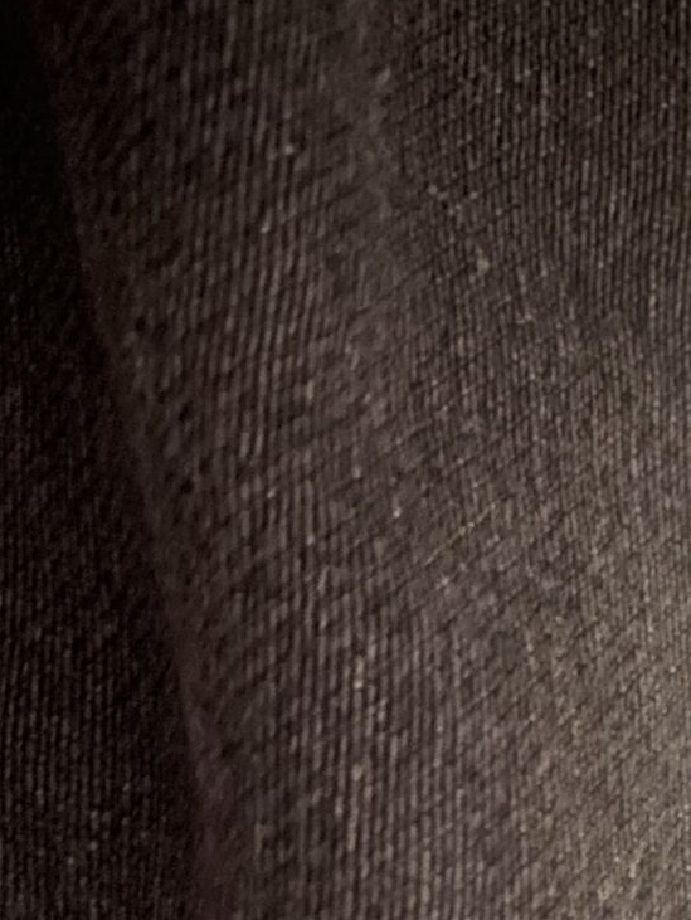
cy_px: 1051
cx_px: 858
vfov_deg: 25.4
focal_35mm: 70
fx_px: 1861
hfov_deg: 19.6
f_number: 1.8
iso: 400
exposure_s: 1/4
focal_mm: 4.25
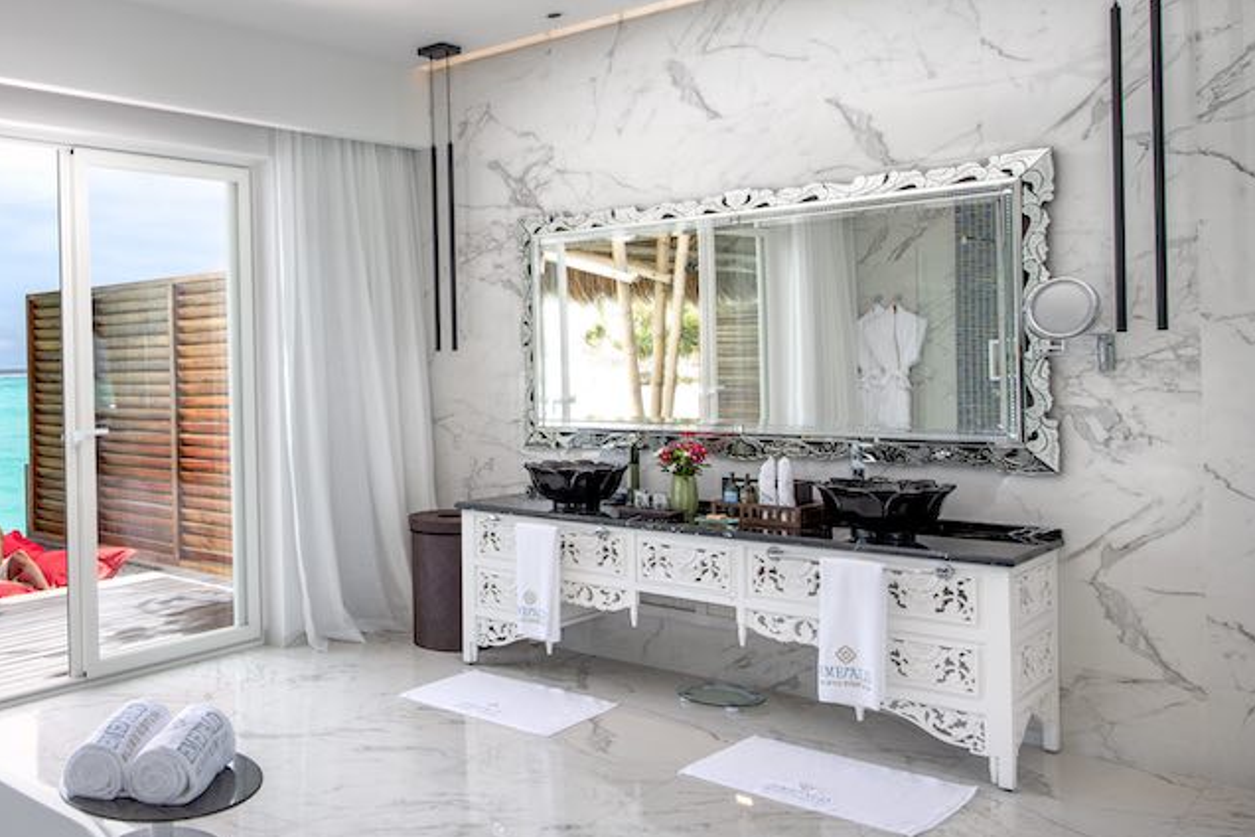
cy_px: 372
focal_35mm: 33
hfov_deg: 53.8
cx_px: 272
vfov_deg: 39.9
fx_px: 1150
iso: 100
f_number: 8
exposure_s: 1/50
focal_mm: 21
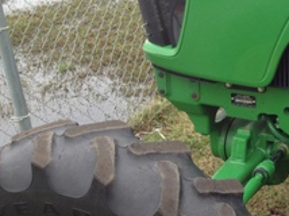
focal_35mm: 89
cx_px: 362
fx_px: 742
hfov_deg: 20.4
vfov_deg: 16.6
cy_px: 94
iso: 50
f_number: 2.4
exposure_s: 1/135
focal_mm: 4.28
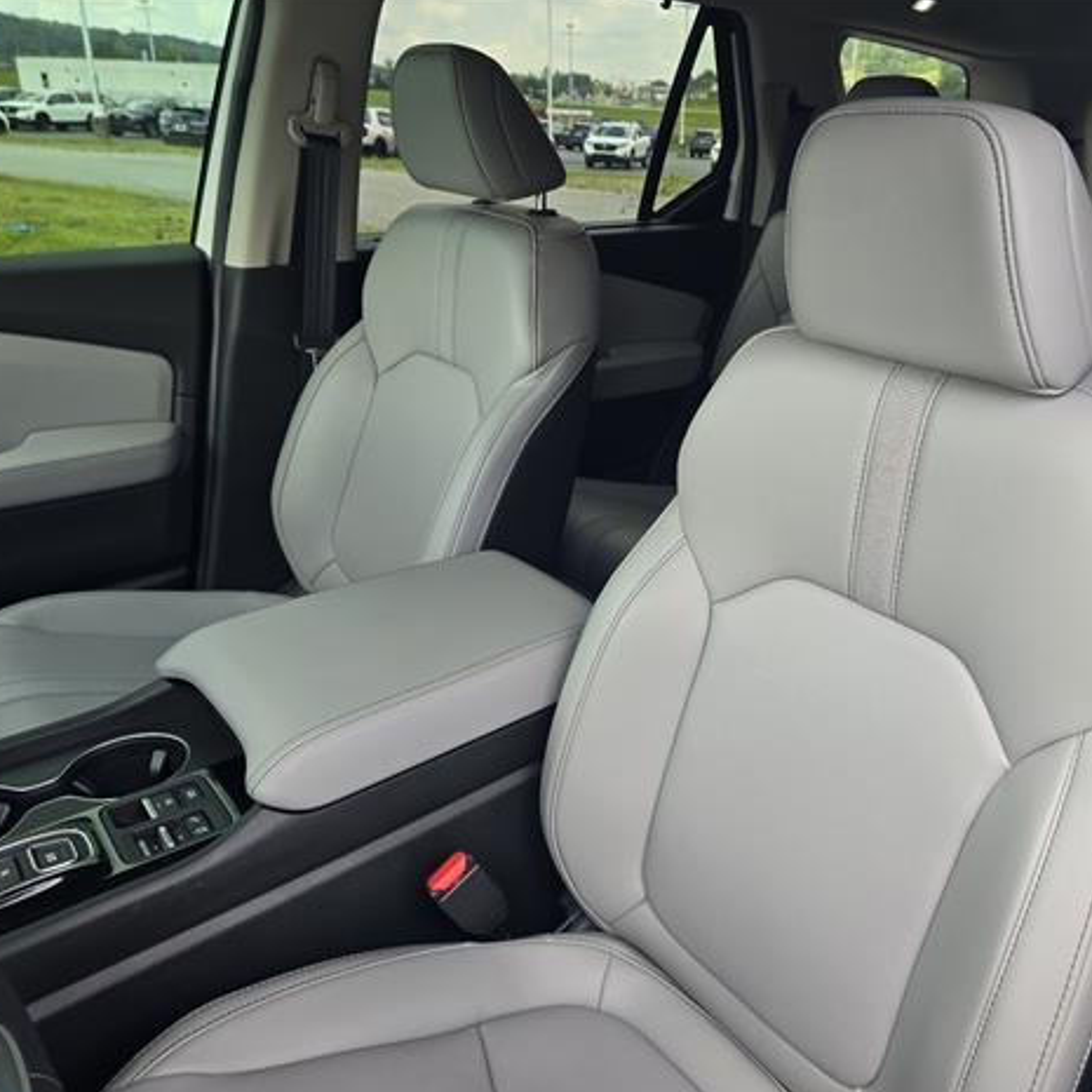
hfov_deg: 56.7
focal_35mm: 28
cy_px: 552
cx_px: 679
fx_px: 999
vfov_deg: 57.3
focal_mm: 6.3
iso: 50
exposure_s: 1/182
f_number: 1.7
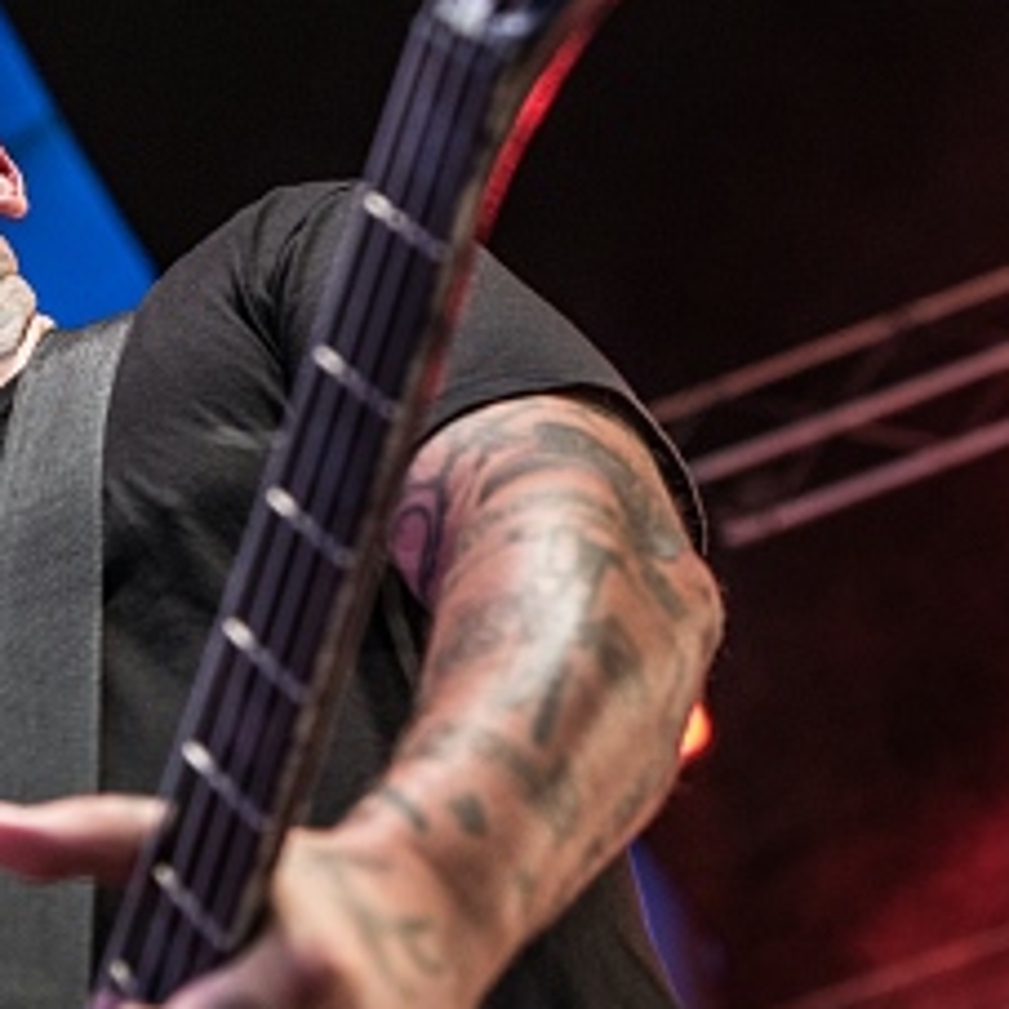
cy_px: 349
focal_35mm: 124
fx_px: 4089
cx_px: 605
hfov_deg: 14.1
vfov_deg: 14.0
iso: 640
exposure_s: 1/100
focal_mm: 46
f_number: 2.8
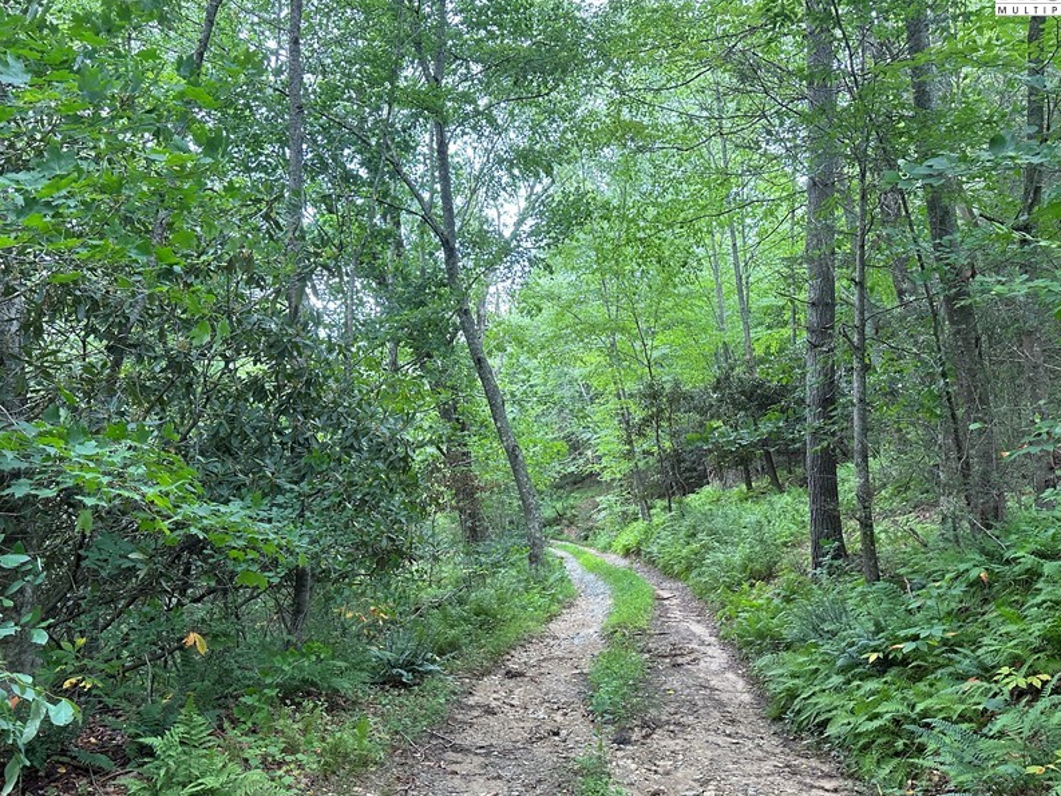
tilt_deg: -1.9
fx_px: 950
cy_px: 462
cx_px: 583
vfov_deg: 45.3
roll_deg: -3.2
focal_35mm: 31
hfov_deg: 58.2
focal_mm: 6.86
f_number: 1.78
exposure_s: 1/121
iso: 125
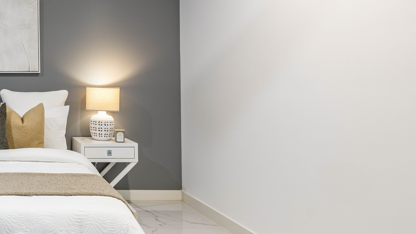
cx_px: -31
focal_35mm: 36
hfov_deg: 43.9
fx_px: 397
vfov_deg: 32.6
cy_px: 83
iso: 160
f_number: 6.3
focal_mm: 14
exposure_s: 1/6
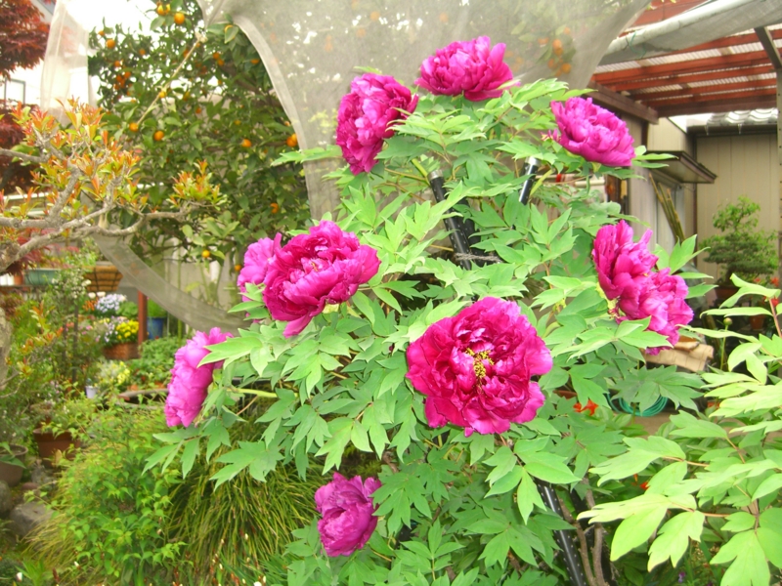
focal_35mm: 38
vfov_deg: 37.7
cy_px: 293
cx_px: 391
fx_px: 858
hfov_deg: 49.0
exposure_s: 1/100
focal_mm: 7.9
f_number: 2.8
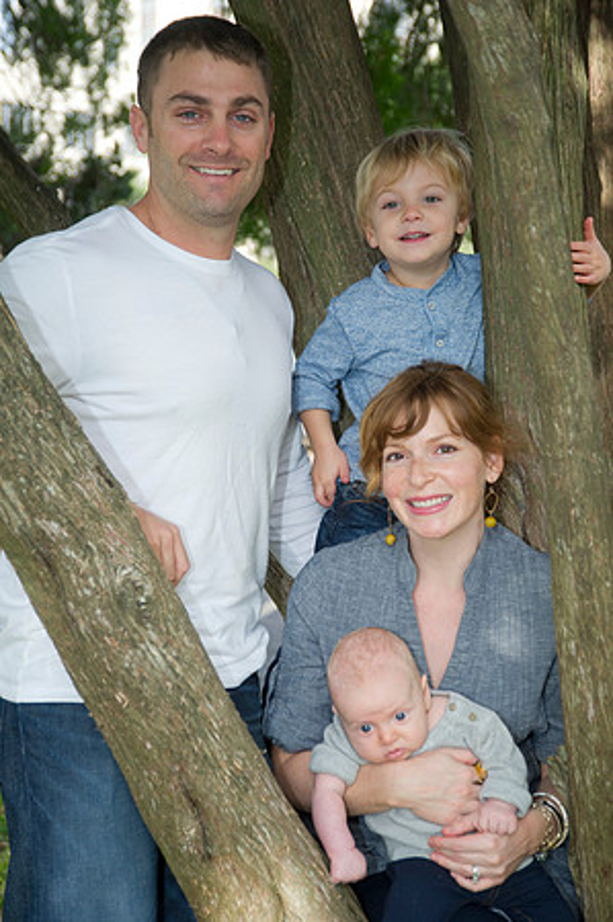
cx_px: 306
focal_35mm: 62
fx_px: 1587
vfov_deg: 32.4
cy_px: 461
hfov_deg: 21.9
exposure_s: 1/250
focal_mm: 62
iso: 320
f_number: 4.5
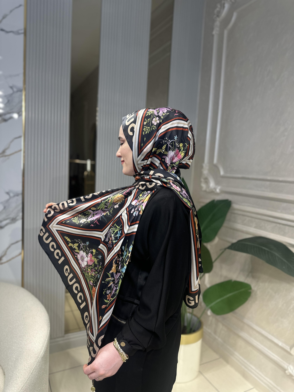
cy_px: 196
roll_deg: -4.0
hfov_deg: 56.8
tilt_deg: -5.9
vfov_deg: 71.6
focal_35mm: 24
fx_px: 272
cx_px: 147
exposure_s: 1/211
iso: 64
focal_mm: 6.86
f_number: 1.78
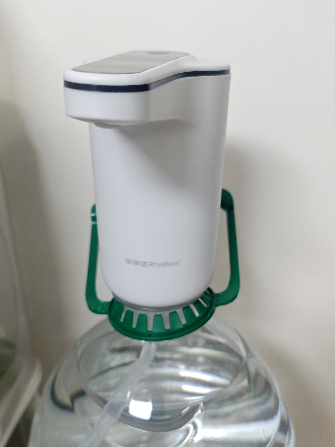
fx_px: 297
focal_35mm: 23
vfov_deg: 73.9
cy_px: 224
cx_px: 168
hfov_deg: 58.9
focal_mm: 6.55
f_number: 1.6
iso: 400
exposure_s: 1/91.9
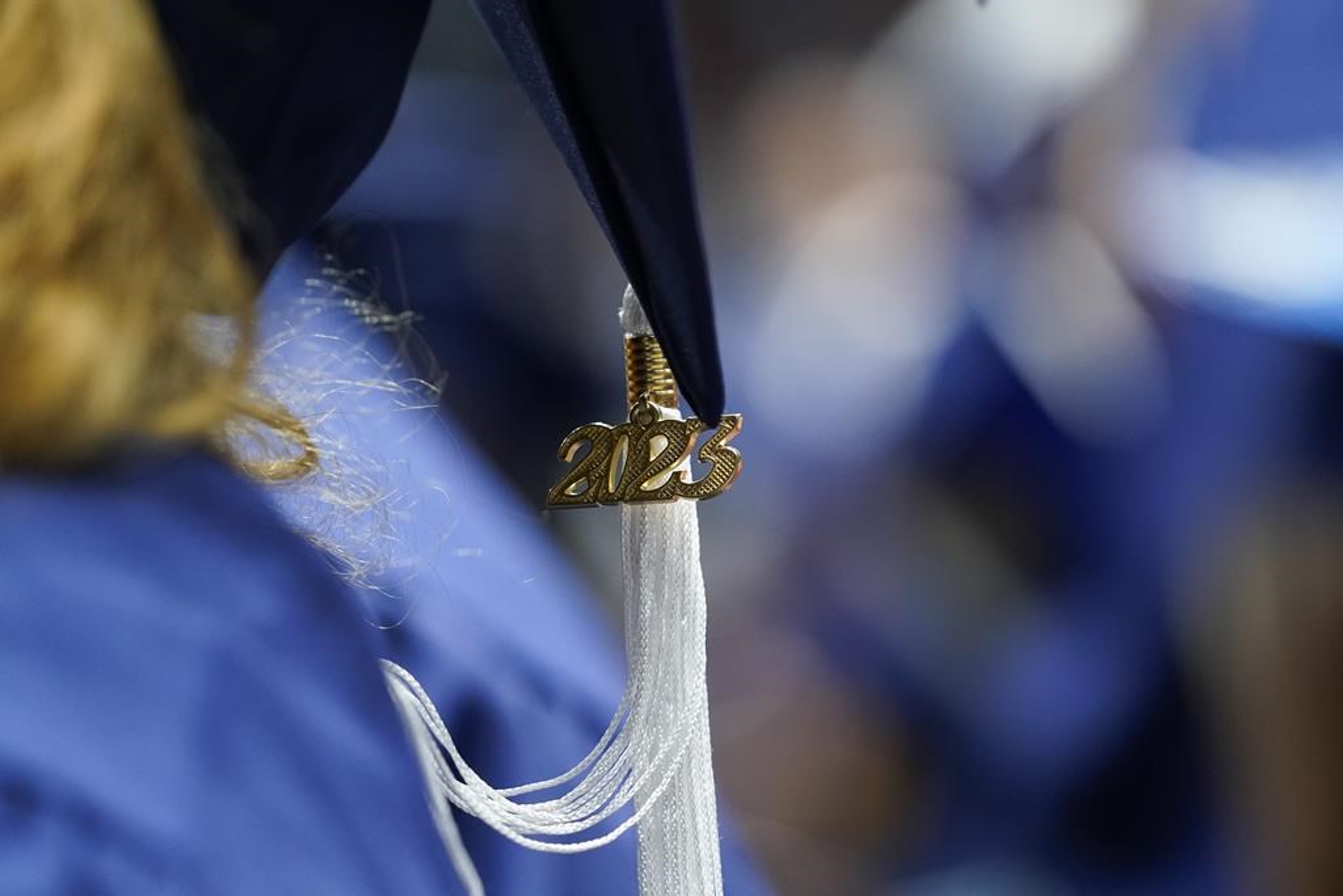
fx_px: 5596
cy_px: 448
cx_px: 672
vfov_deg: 9.2
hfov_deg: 13.7
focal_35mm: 150
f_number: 4
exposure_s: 1/500
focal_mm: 150
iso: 5000
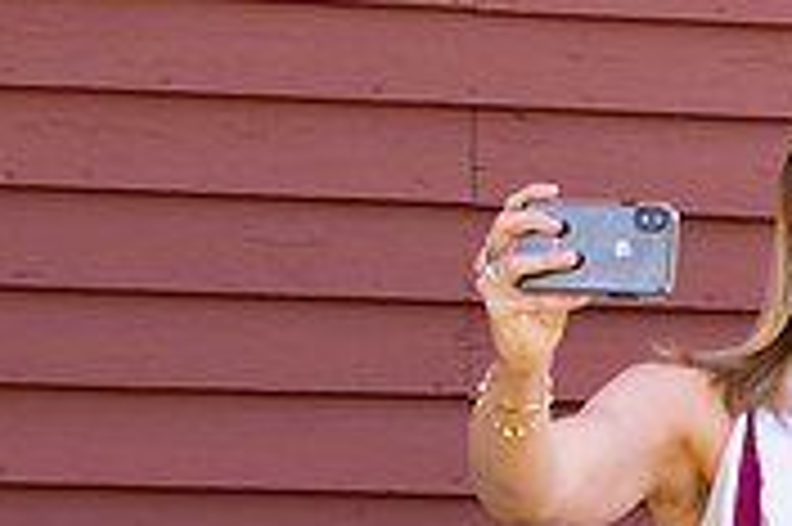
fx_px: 7605
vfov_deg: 4.0
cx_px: 1260
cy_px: 402
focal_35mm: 346
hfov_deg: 5.9
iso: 100
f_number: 2.8
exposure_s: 1/250
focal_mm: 70
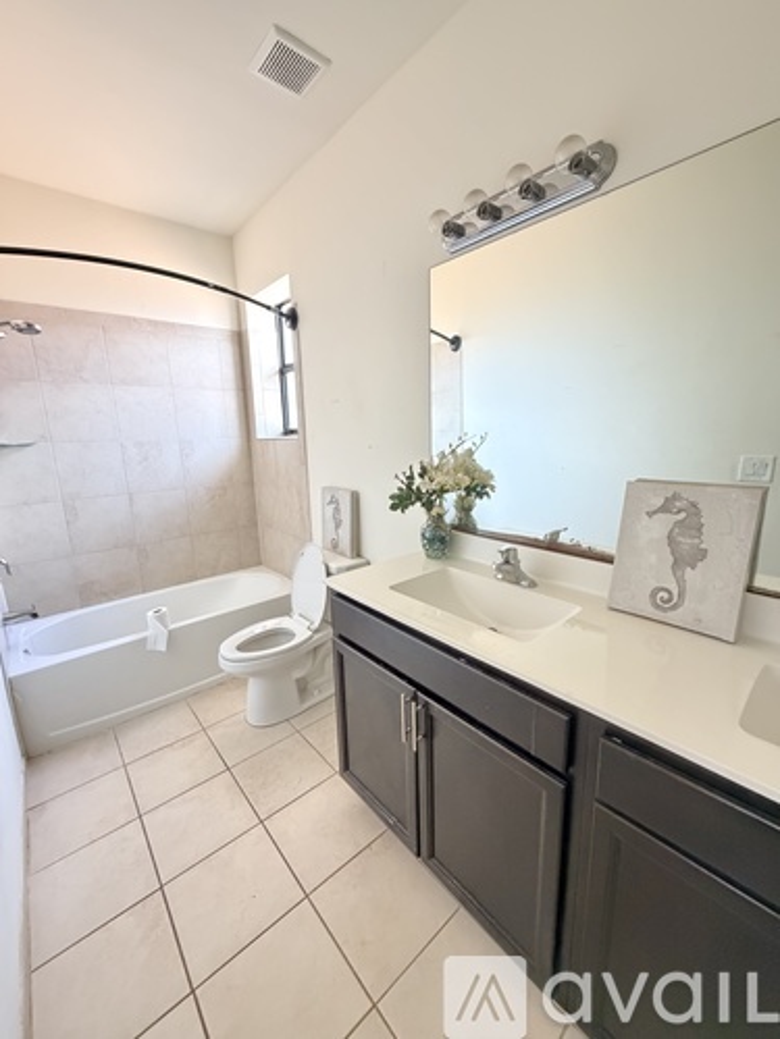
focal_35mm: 14
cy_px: 520
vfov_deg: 102.1
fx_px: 421
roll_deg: +1.7
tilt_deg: -11.7
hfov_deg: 85.7
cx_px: 390
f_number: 2.2
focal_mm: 2.22
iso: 1000
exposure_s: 1/60
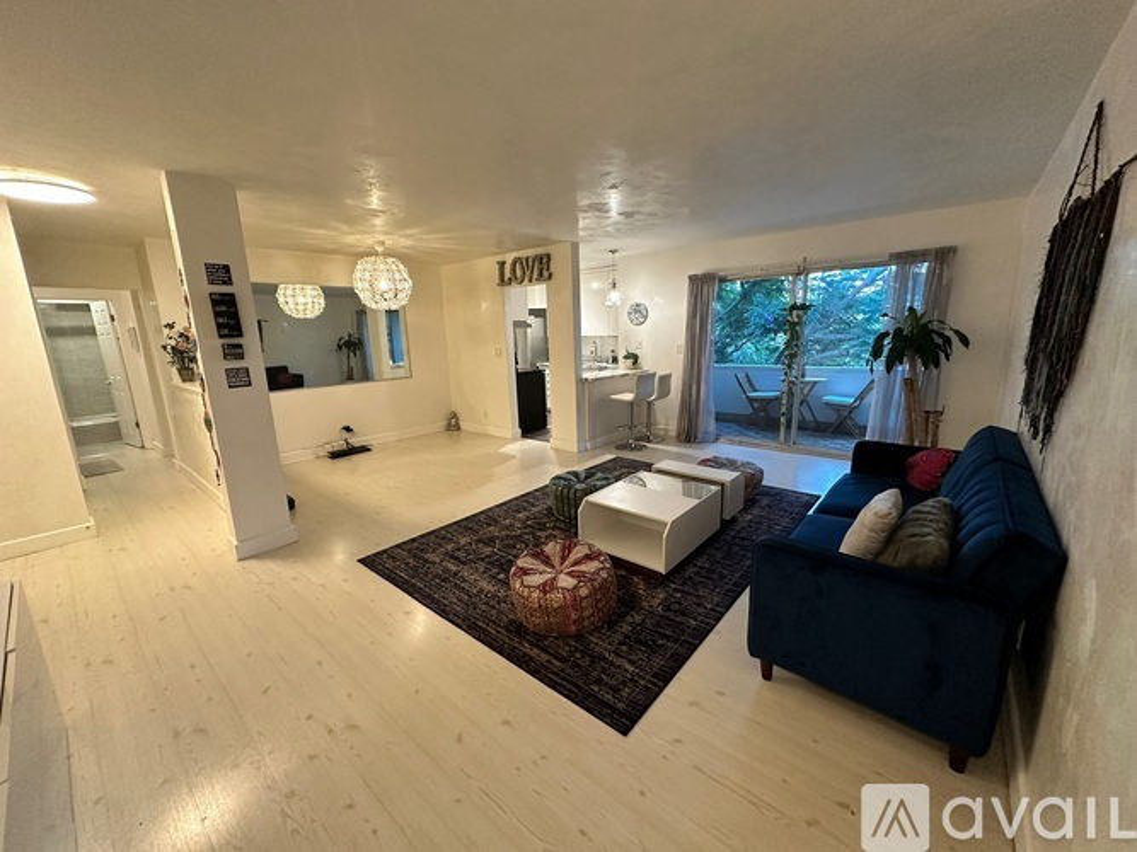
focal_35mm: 14
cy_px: 426
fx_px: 460
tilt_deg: -11.5
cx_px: 568
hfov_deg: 102.1
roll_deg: +1.1
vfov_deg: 85.7
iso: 400
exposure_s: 1/60
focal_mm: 2.22
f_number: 2.2
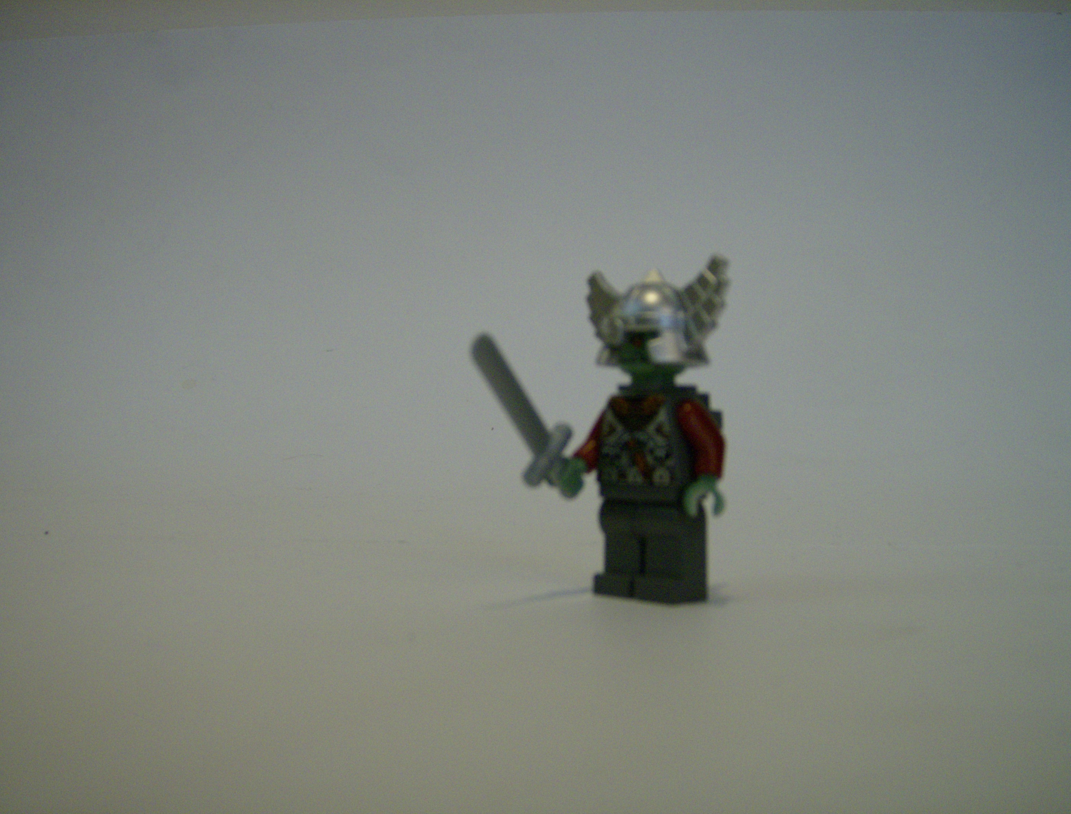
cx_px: 536
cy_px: 407
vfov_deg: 40.0
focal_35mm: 36
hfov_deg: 51.1
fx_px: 1119
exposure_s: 1/64
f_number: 2.8
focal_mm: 6
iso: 127
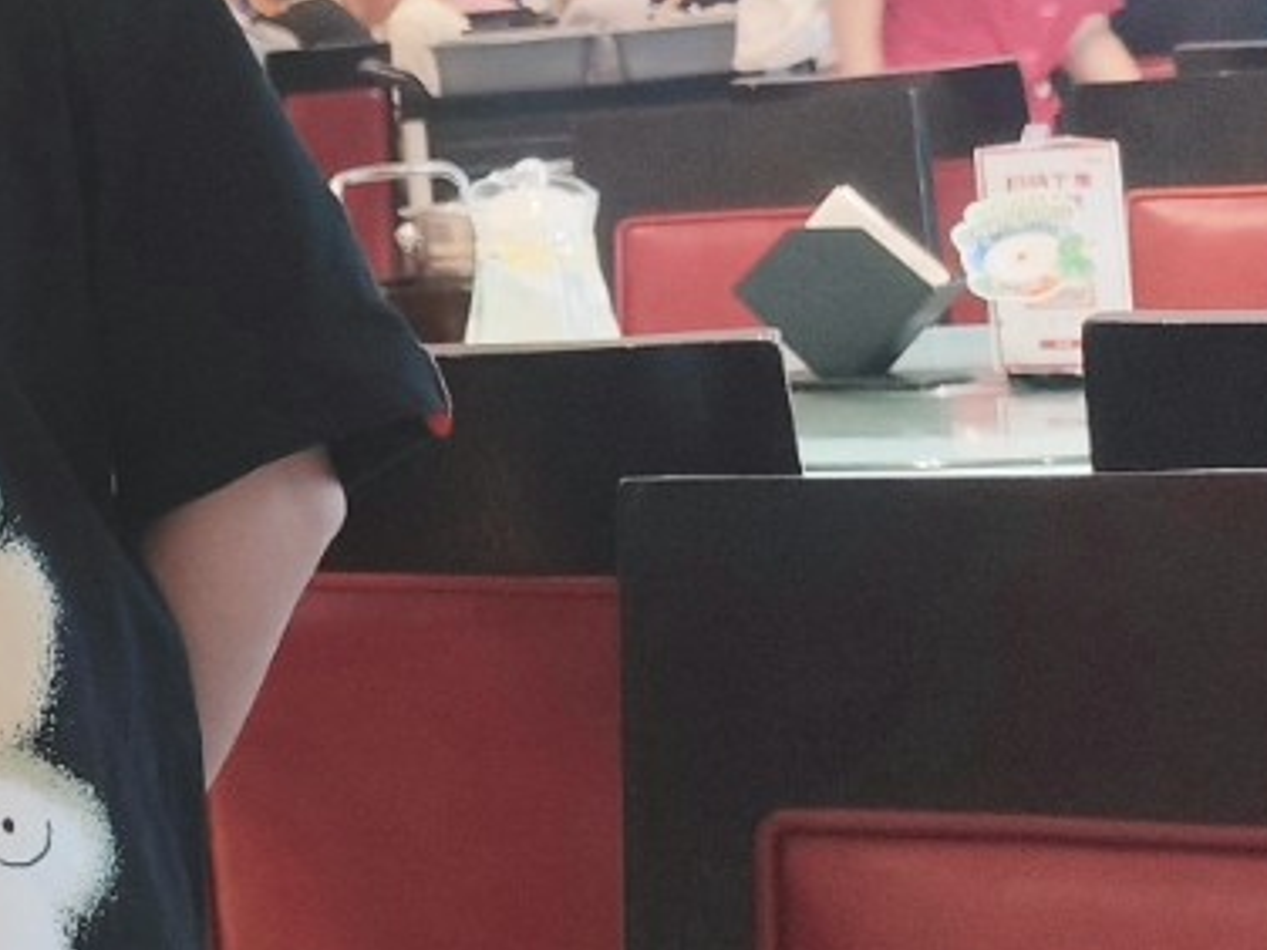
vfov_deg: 15.0
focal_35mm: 98
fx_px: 3587
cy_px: 152
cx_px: -1270
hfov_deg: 15.8
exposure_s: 1/25
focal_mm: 6.14
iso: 125
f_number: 1.65
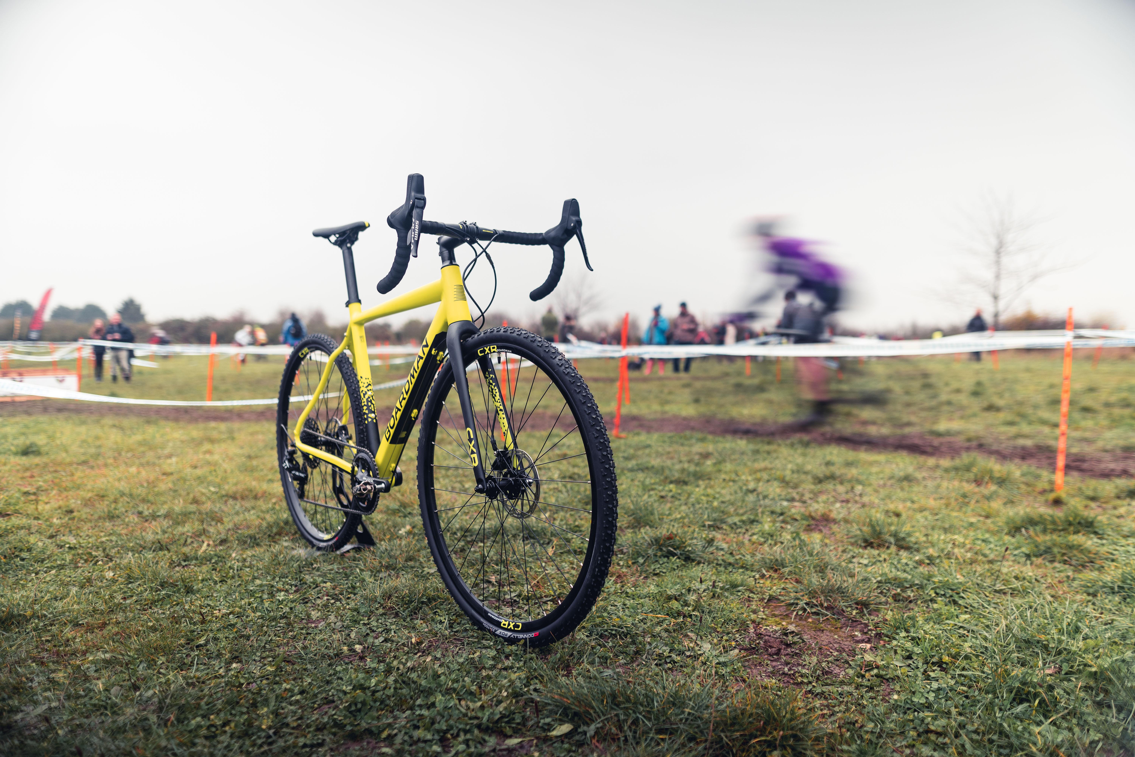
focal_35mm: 24
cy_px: 378
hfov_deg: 73.7
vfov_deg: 53.1
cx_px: 568
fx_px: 757
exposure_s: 1/10
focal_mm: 24
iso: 100
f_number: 1.8
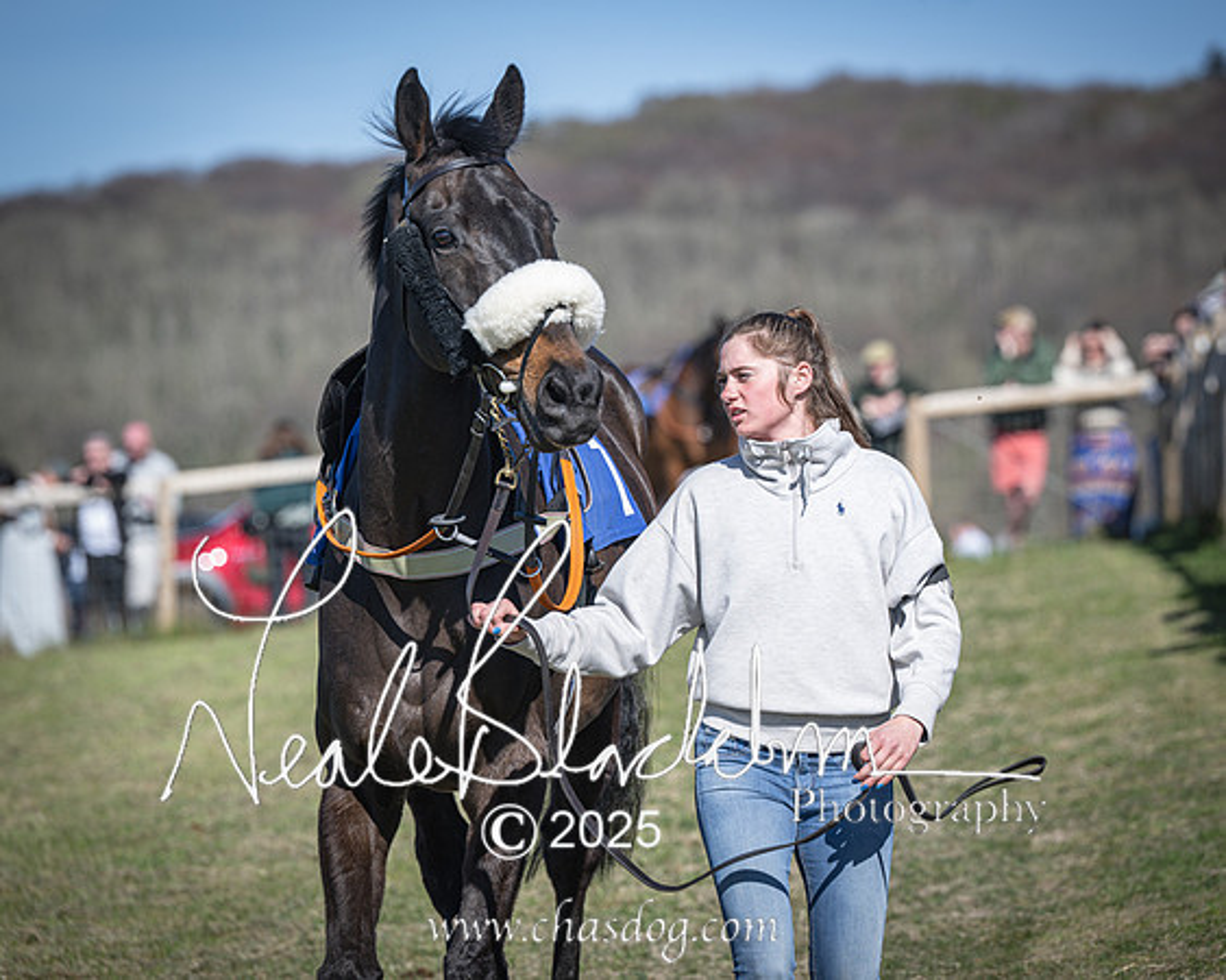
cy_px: 459
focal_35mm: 199
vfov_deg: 7.8
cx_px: 715
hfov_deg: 9.7
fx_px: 7219
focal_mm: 165
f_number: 4
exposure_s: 1/1600
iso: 200
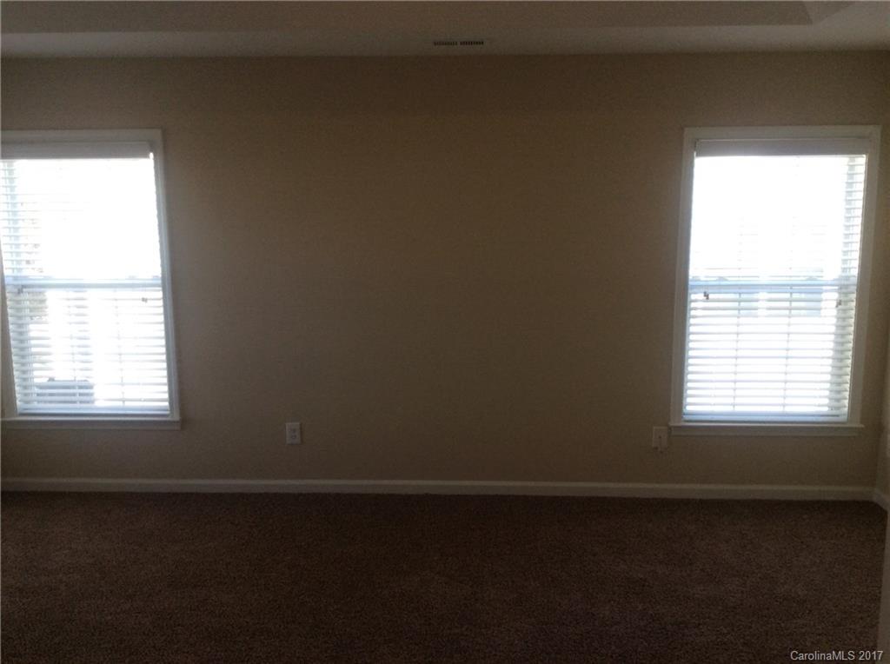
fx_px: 821
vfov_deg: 44.0
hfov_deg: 56.9
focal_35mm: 32
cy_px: 332
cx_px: 445
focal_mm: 3.3
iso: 64
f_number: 2.4
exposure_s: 1/120
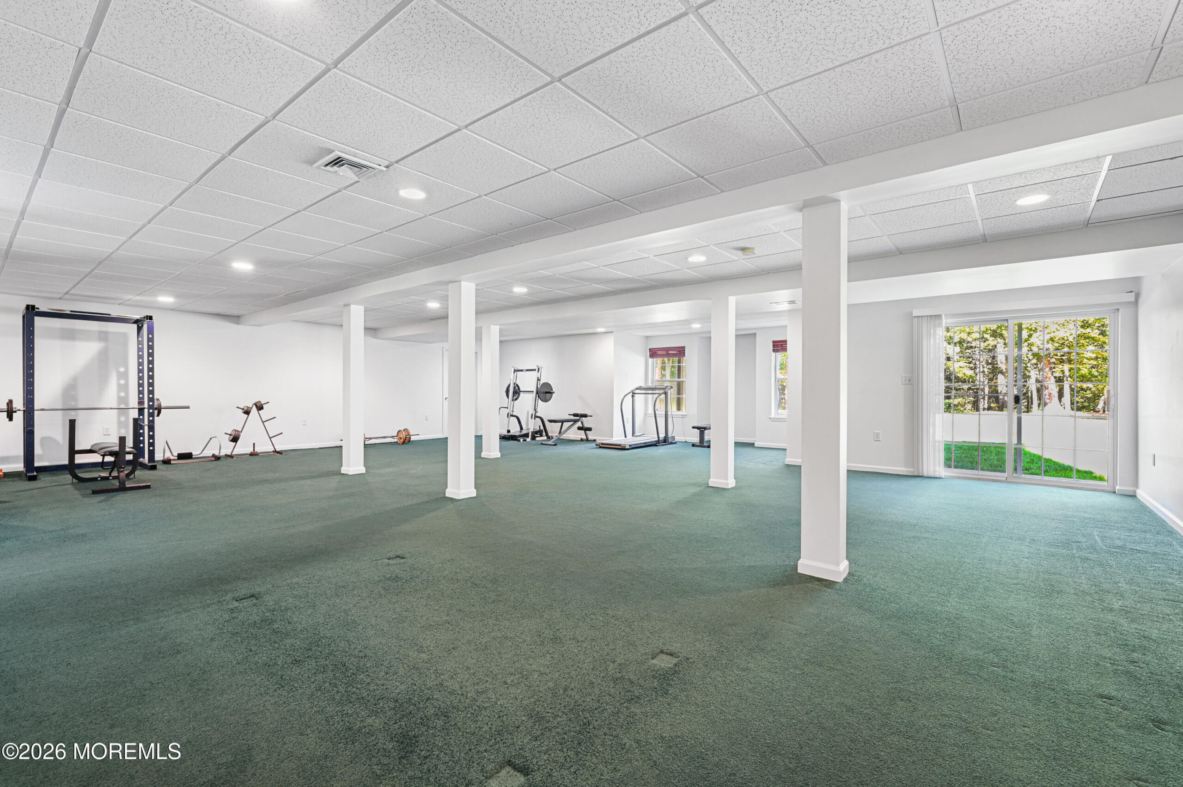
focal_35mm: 16
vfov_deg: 73.7
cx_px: 592
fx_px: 525
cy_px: 394
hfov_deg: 96.8
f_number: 8
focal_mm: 16
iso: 400
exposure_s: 1/1.25
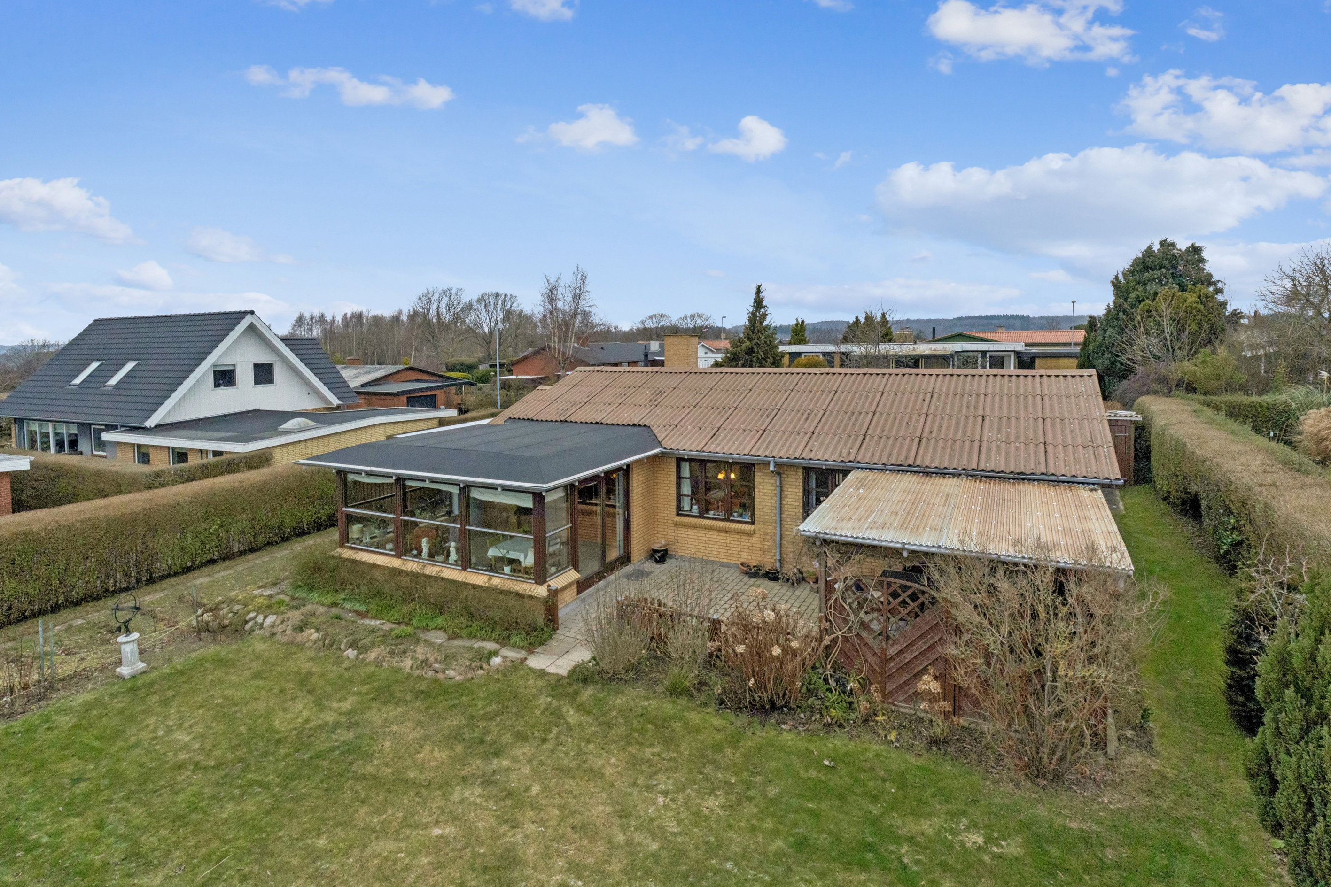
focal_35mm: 18
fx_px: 675
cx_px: 656
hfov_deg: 89.2
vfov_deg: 66.6
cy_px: 442
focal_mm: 11.5
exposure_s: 1/320
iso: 800
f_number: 7.1
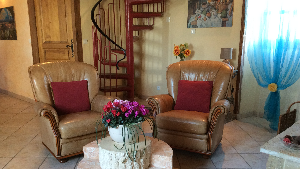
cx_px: 149
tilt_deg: -13.8
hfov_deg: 56.6
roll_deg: +0.2
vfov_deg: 33.6
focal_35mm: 35
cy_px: 101
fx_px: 278
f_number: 2.4
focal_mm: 3.3
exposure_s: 1/25
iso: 160
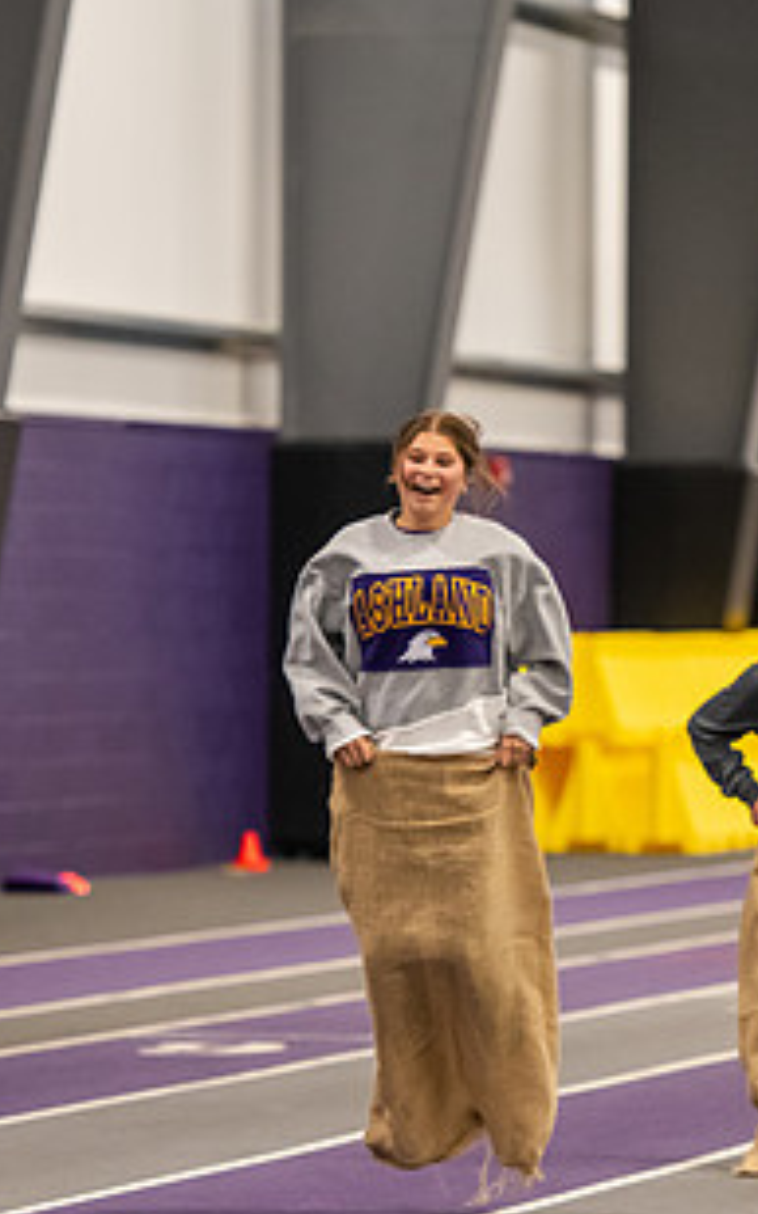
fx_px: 8862
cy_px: 721
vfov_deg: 7.8
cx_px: 668
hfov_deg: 4.9
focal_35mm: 268
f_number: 3.2
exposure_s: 1/200
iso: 2500
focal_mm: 140
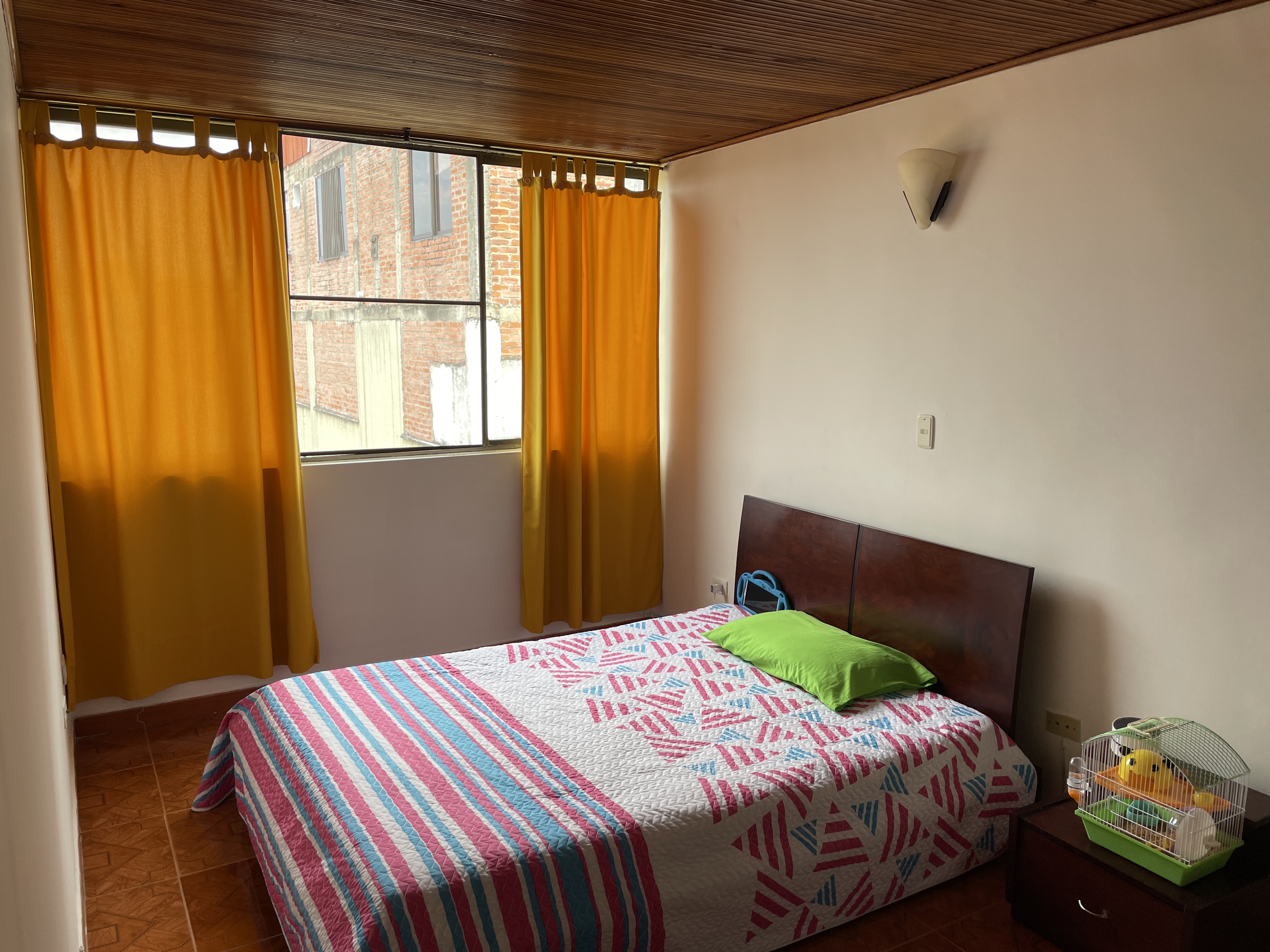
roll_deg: -0.2
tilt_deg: -8.6
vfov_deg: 53.1
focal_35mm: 26
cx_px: 635
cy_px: 476
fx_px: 954
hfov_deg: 67.3
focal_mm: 4.2
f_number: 1.6
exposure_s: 1/133
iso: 32
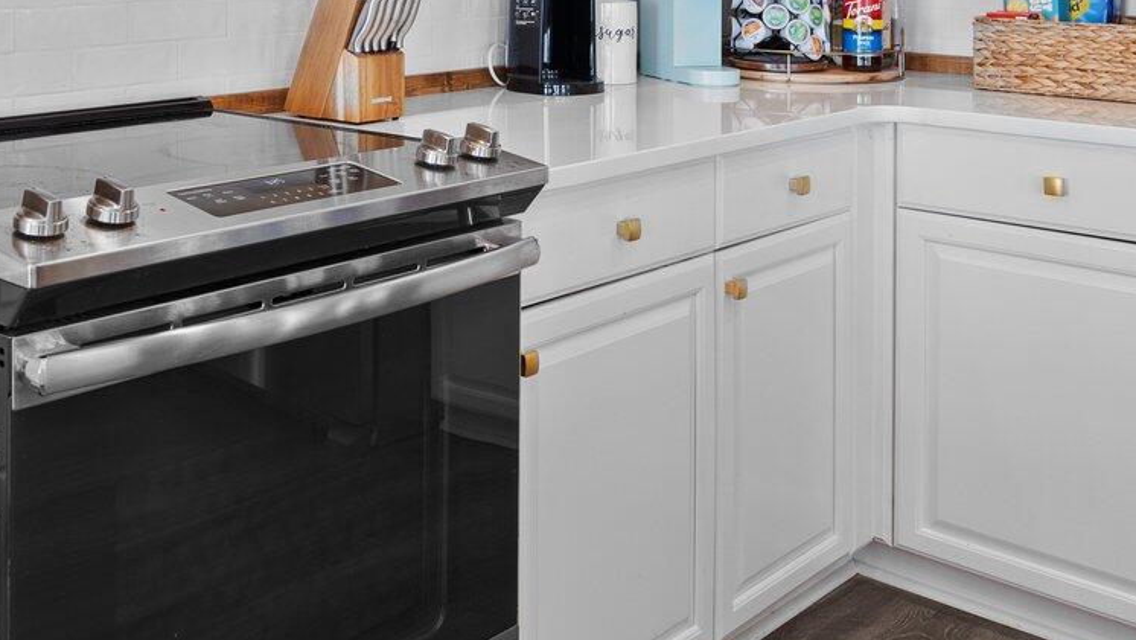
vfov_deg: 24.1
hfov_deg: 43.0
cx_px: 273
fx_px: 1386
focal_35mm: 46
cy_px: -86
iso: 400
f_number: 4
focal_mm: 16
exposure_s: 1/13
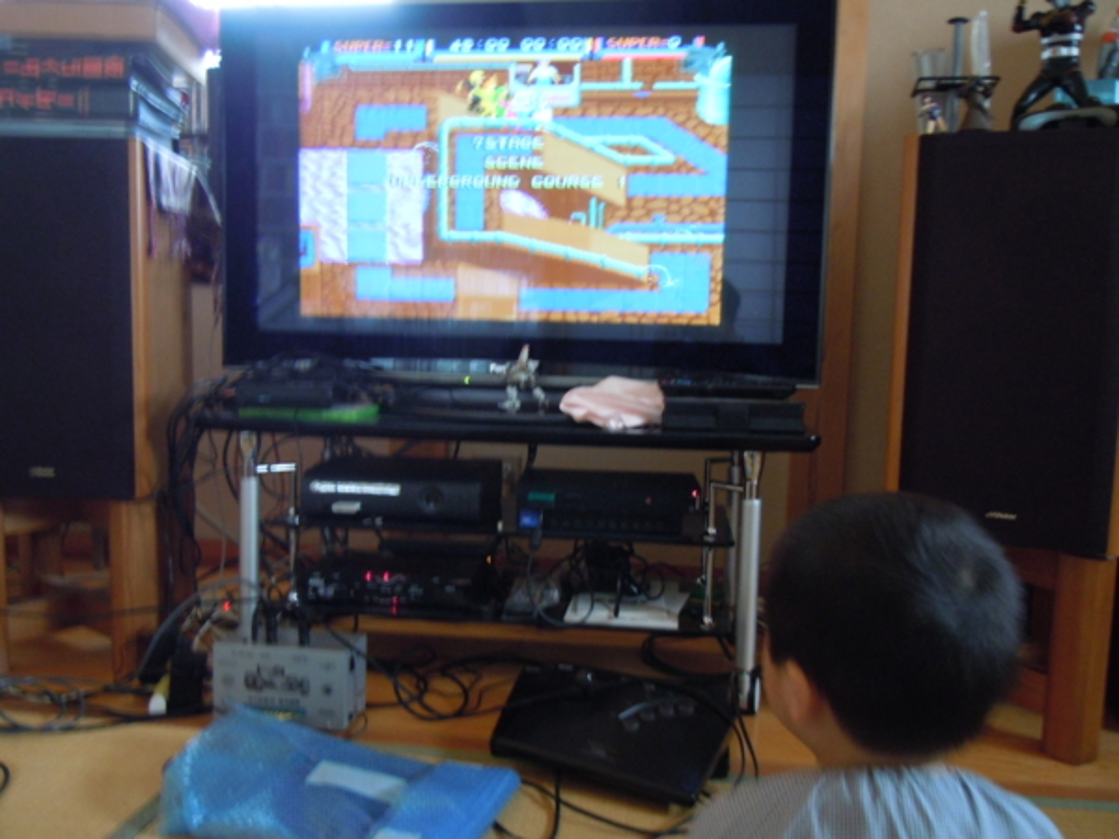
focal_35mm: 30
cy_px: 420
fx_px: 970
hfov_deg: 60.0
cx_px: 560
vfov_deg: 46.8
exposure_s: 1/2
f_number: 3.5
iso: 400
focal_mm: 5.4
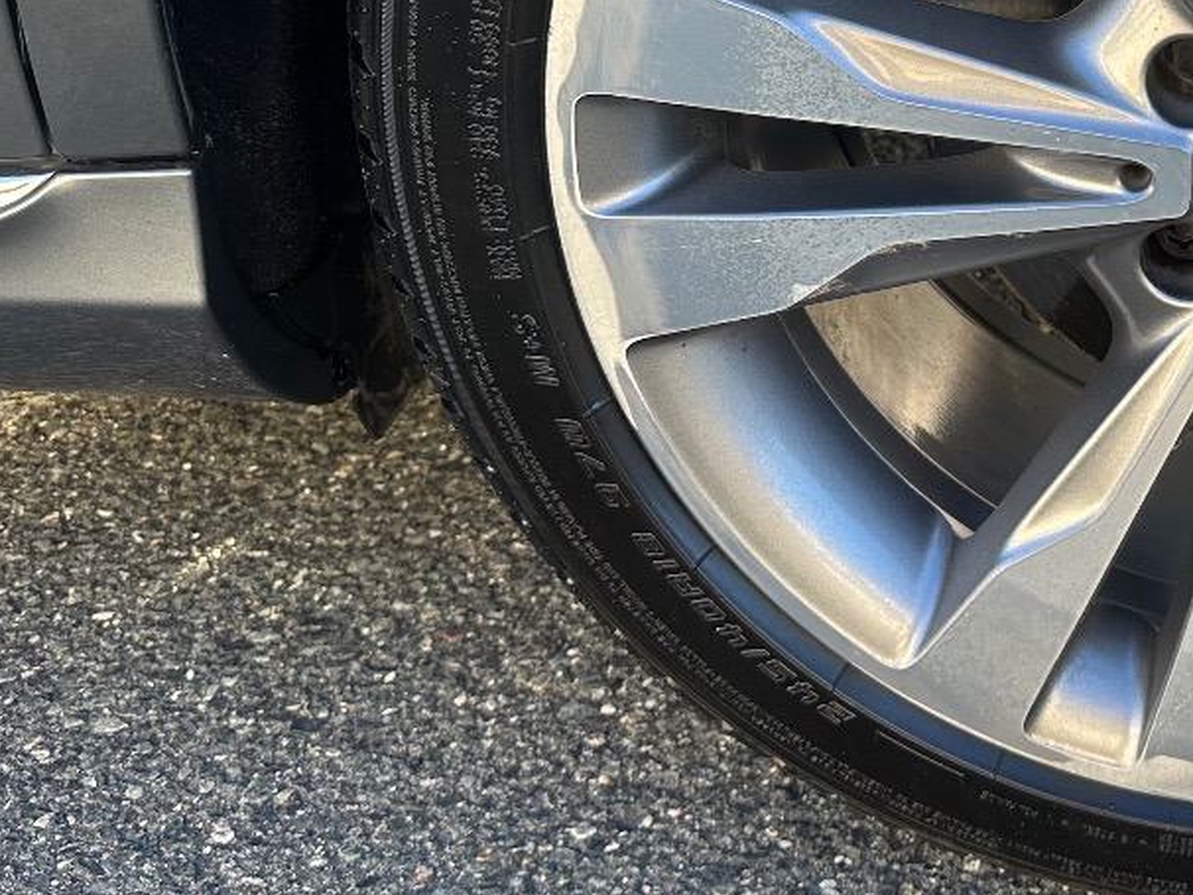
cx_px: 1337
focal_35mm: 57
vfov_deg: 24.7
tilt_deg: -23.1
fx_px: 1965
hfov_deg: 30.0
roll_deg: -0.9
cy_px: 35
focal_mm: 6.86
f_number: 1.78
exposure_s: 1/364
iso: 80
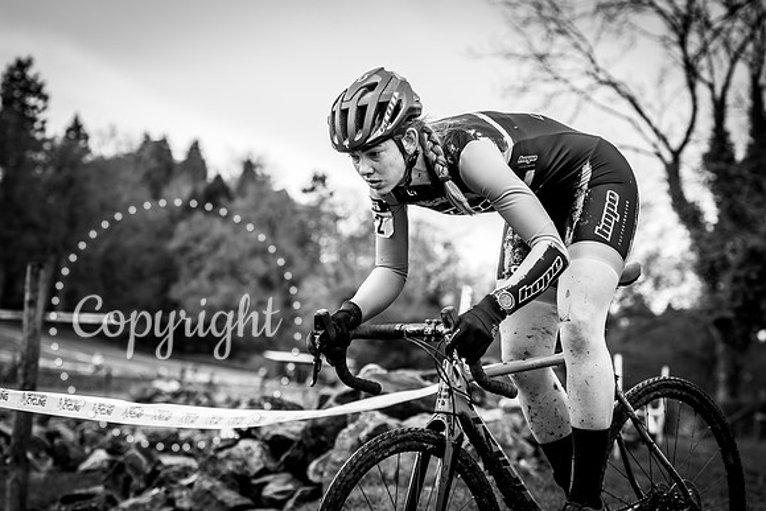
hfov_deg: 19.2
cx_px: 350
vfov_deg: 12.8
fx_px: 2267
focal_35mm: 107
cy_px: 122
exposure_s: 1/1000
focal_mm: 70
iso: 400
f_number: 3.5
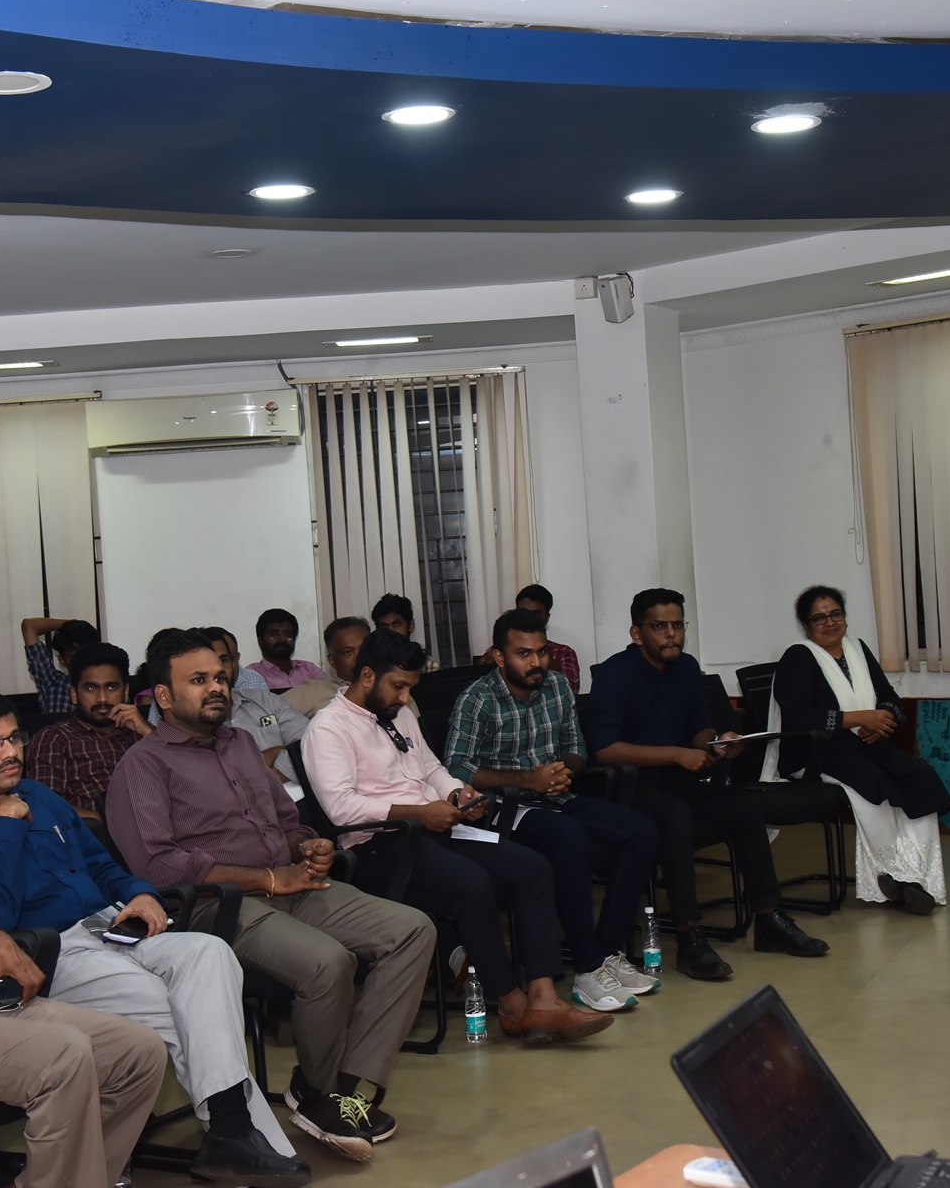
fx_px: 2004
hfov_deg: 26.7
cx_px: 487
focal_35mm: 57
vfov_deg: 33.0
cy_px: 599
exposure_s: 1/100
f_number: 7.1
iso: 1000
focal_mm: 40
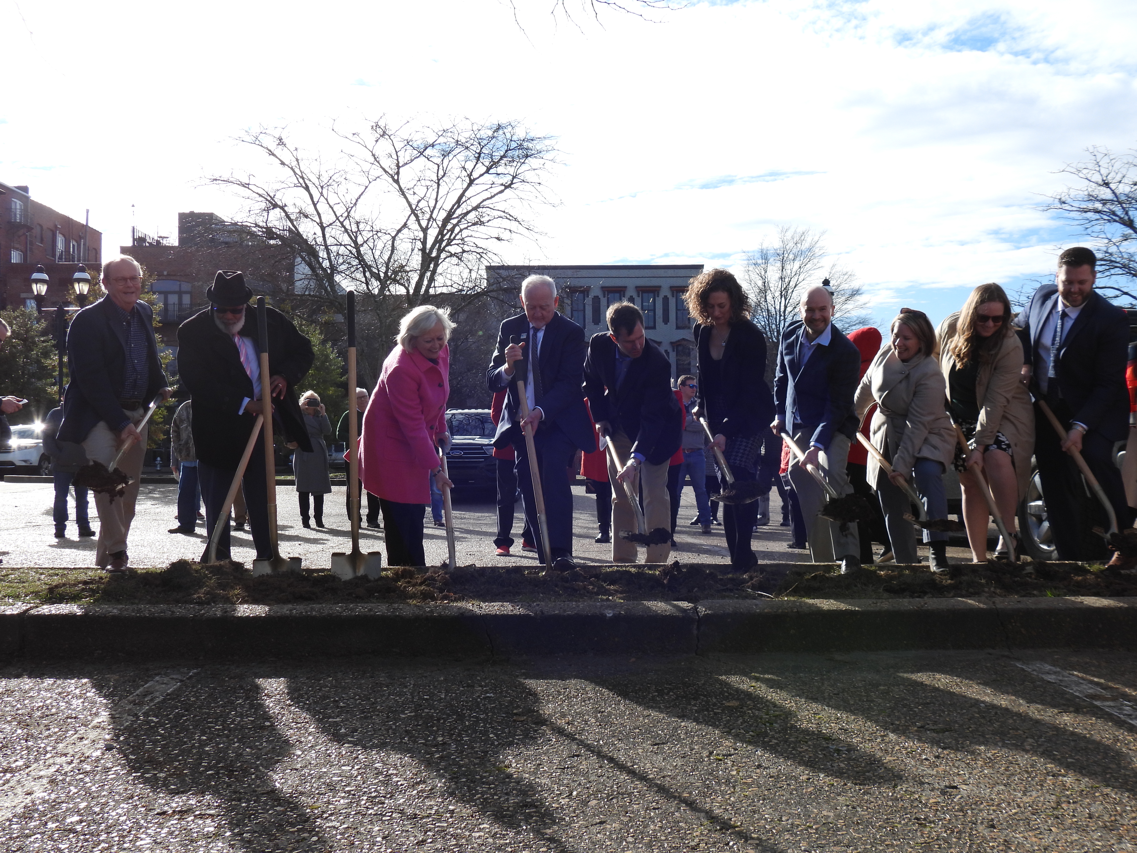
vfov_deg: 42.9
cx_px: 568
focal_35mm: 33
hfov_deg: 55.4
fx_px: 1084
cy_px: 426
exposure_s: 1/1250
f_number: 3.2
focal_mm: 5.9
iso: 100
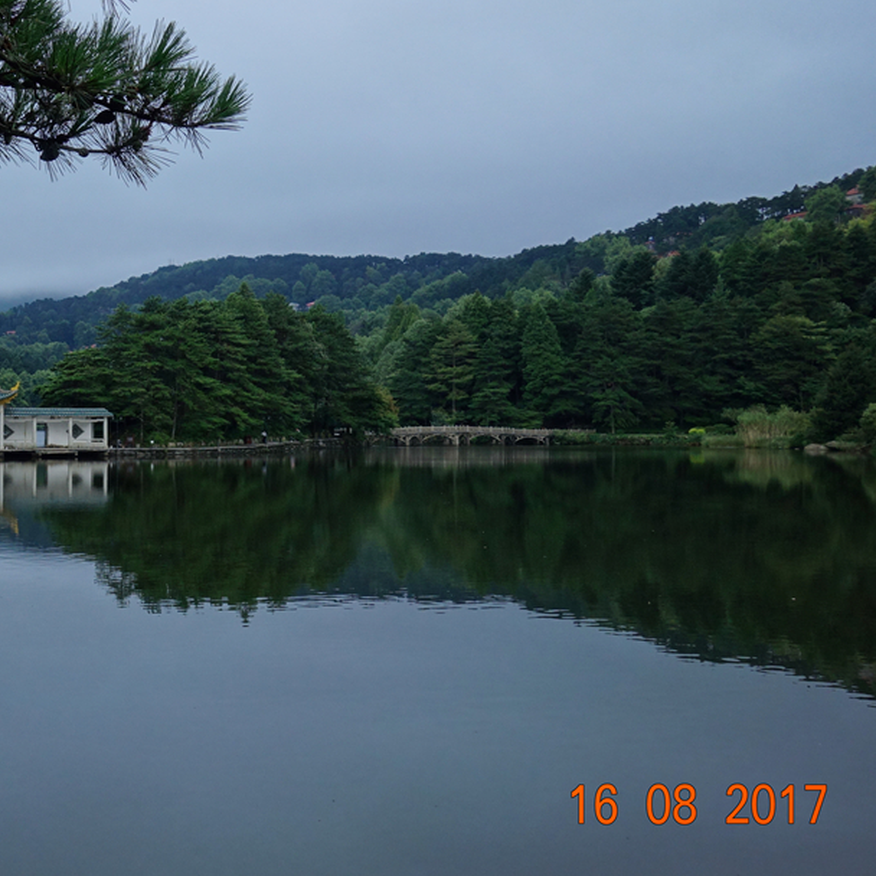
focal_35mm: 47
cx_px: 76
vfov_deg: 35.9
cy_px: 344
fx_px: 1346
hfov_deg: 34.0
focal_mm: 10.4
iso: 125
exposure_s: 1/100
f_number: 5
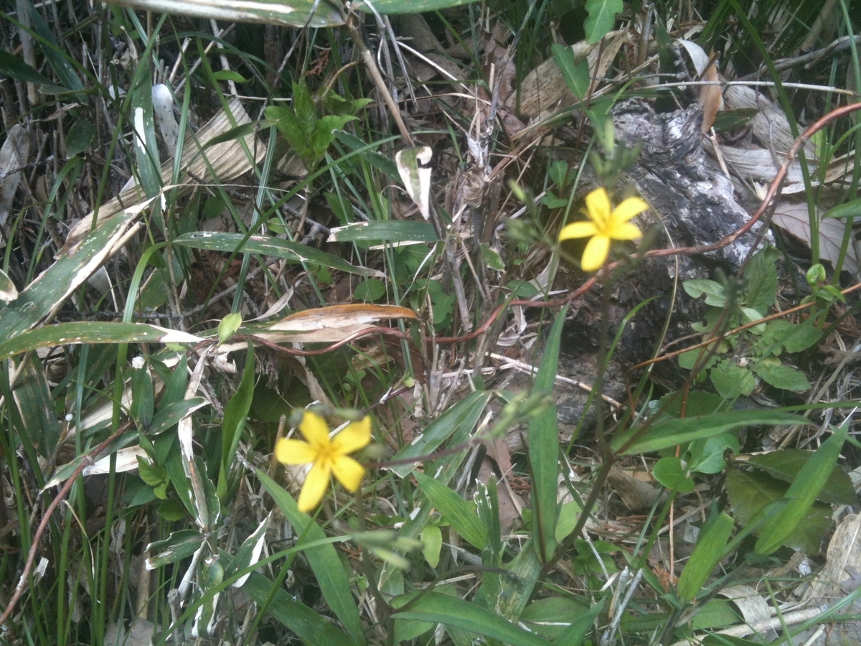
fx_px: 871
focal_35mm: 35
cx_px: 430
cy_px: 323
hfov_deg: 52.6
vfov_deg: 40.7
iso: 64
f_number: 2.8
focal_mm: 3.85
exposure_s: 1/234
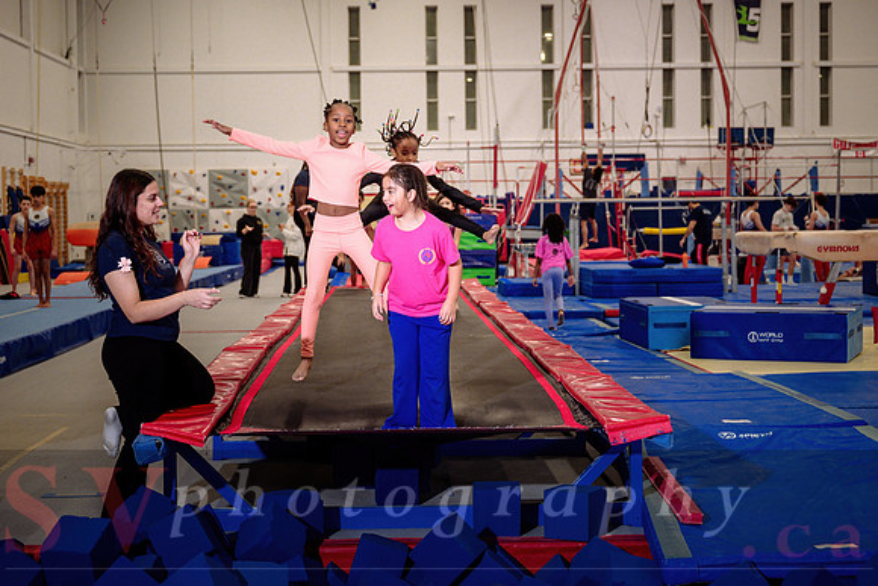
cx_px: 439
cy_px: 258
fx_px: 1365
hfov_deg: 35.7
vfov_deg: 24.2
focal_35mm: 56
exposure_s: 1/400
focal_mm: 48
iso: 1600
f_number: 3.5
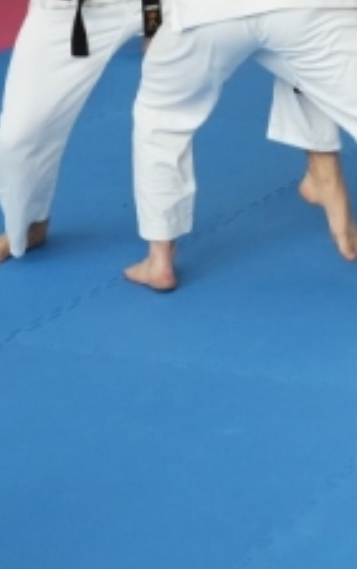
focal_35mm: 116
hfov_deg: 11.2
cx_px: 395
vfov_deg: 17.5
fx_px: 1802
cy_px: -27
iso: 3200
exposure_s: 1/640
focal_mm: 32
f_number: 4
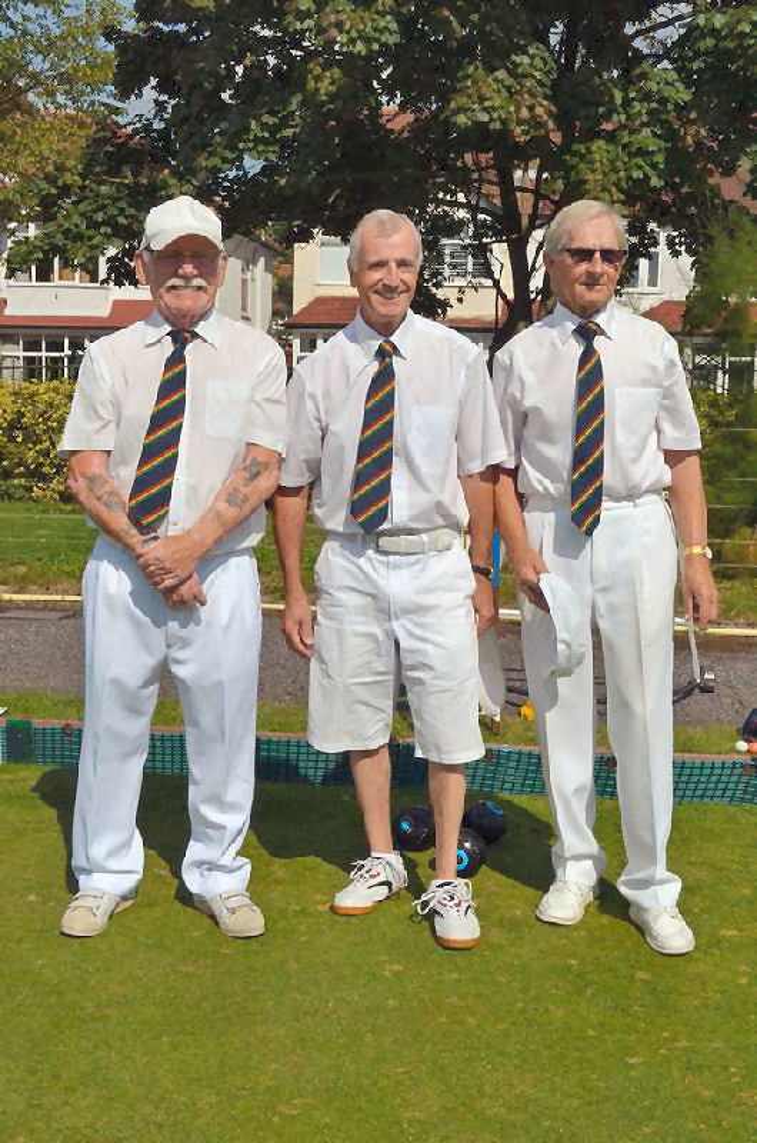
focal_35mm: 44
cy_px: 572
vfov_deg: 45.0
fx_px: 1378
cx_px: 378
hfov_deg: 30.7
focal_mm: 29
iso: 1250
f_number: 18
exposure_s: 1/1250
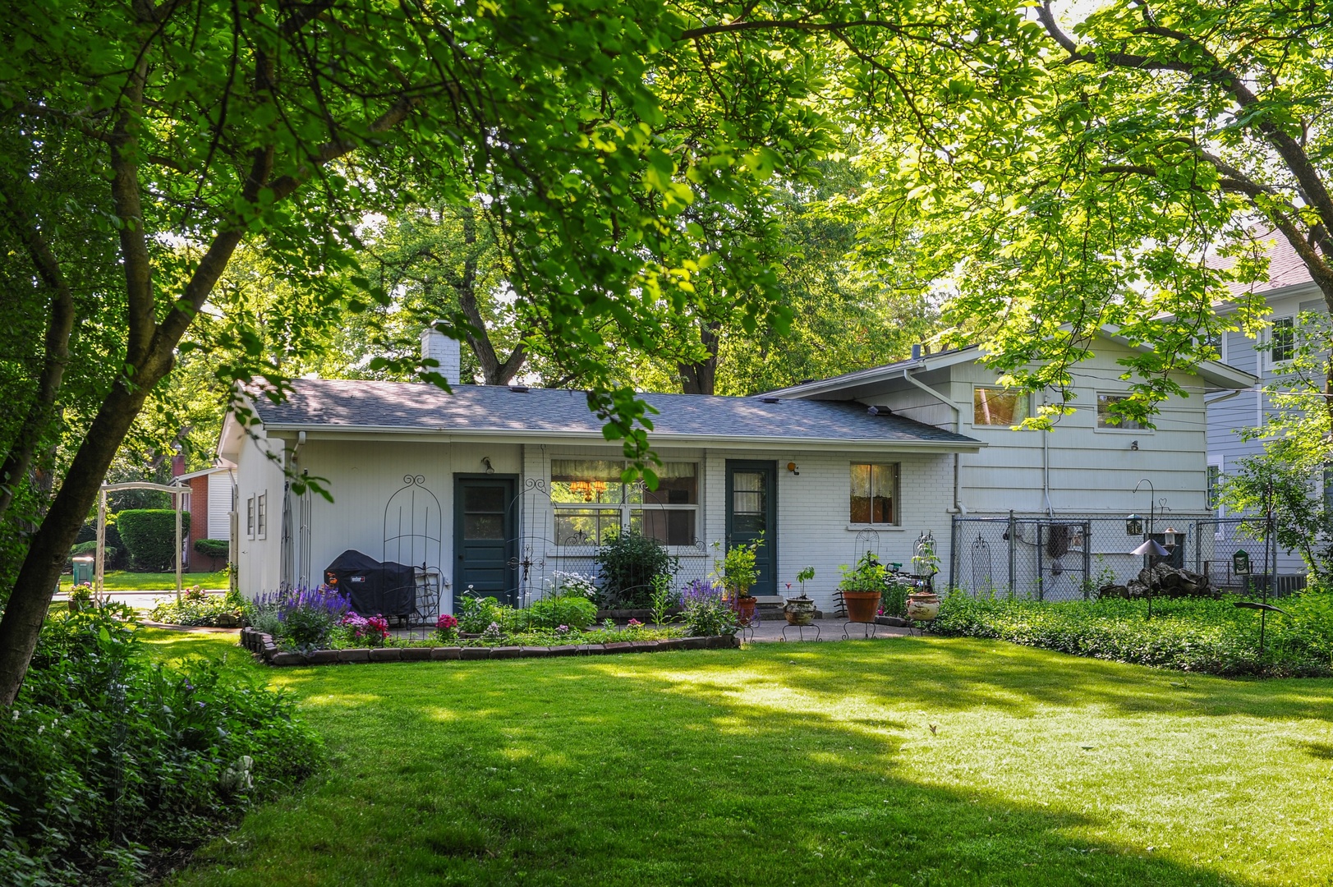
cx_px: 666
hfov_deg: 48.5
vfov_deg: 33.4
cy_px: 444
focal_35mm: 40
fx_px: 1480
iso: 200
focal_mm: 40
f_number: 8
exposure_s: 1/60
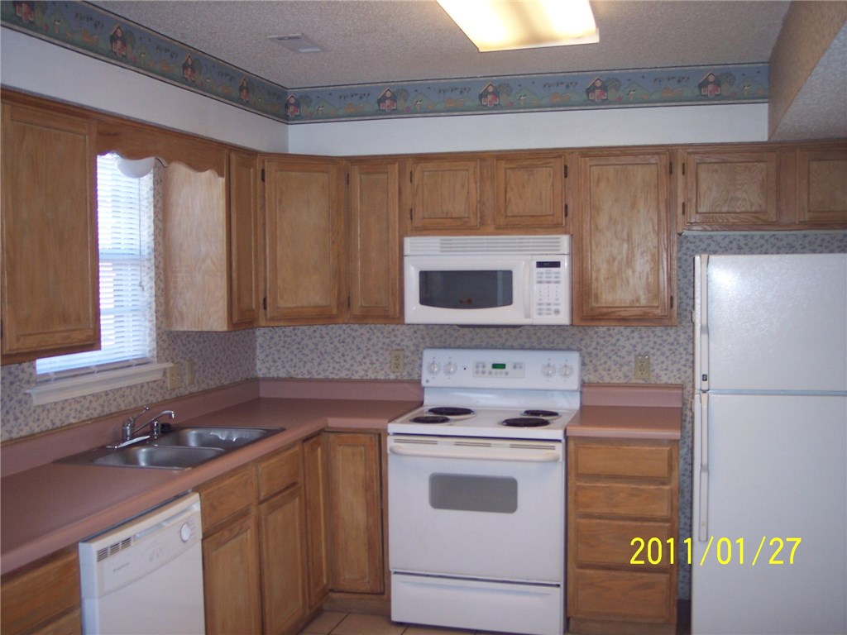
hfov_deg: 47.9
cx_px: 424
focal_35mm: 39
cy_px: 318
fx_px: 954
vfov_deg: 36.8
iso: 140
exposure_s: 1/60
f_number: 2.8
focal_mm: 8
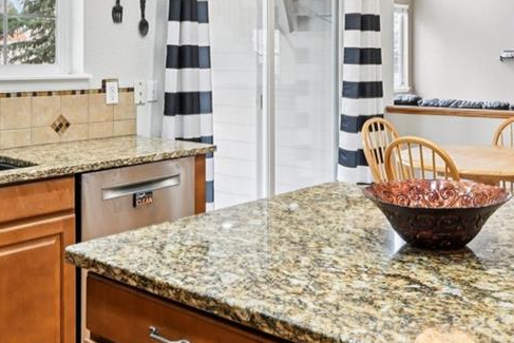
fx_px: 657
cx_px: 315
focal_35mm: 46
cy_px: 53
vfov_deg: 28.4
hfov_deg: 42.5
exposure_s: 1/10
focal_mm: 14
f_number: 11
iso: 400
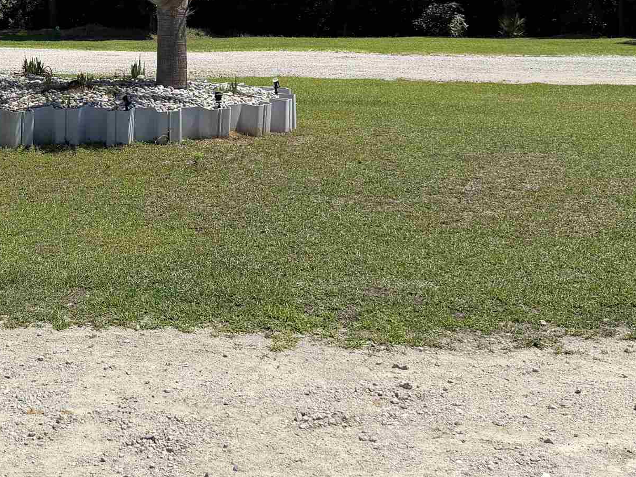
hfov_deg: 30.7
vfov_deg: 23.3
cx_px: 103
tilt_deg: -3.8
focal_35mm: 61
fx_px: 1120
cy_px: 35
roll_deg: +0.5
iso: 80
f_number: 1.78
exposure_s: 1/4975
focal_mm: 6.76
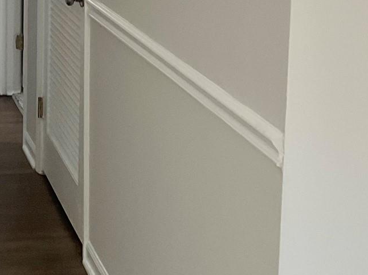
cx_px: -30
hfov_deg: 20.4
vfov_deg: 15.6
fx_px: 978
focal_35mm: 92
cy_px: -40
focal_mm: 3
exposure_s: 1/60
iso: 80
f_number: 1.8
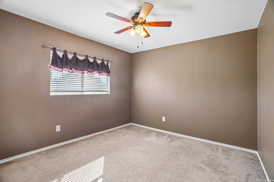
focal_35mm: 16
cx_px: 137
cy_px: 91
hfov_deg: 96.7
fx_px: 122
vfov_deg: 73.7
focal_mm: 16
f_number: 8
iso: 400
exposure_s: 1/10
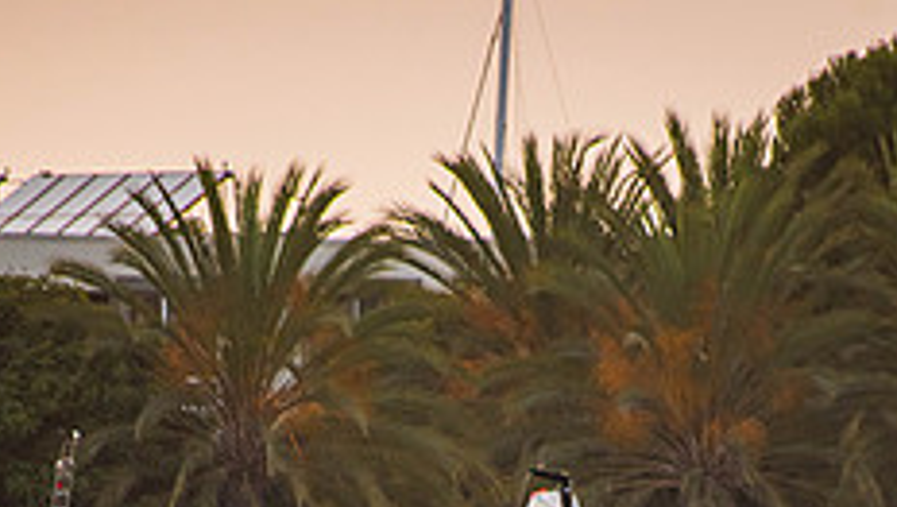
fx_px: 21759
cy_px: 805
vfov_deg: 1.3
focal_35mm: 914
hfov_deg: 2.4
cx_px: 549
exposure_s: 1/160
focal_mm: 300
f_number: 6.3
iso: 800
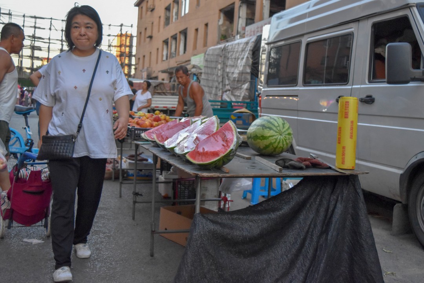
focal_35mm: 39
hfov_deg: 49.6
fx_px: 459
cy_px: 142
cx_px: 212
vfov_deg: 34.2
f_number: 4
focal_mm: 26
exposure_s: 1/500
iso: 1600
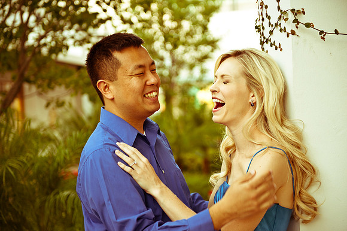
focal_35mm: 70
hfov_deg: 28.9
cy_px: 116
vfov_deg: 19.4
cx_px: 174
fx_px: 674
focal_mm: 70
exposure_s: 1/125
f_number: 2.8
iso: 1000
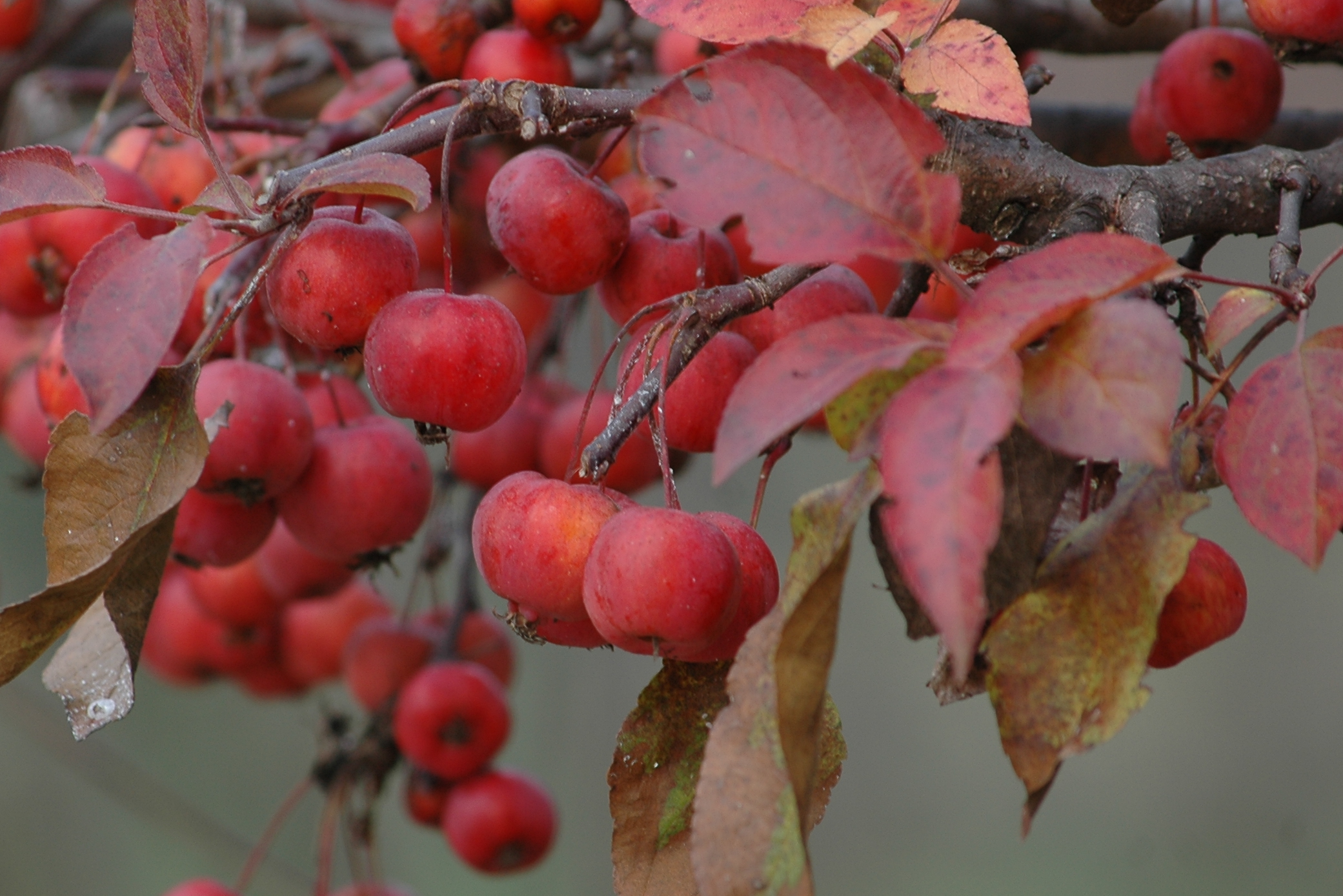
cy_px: 445
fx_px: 14950
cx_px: 516
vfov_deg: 3.4
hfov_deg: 5.1
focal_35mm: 401
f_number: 5.6
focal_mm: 185
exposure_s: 1/80
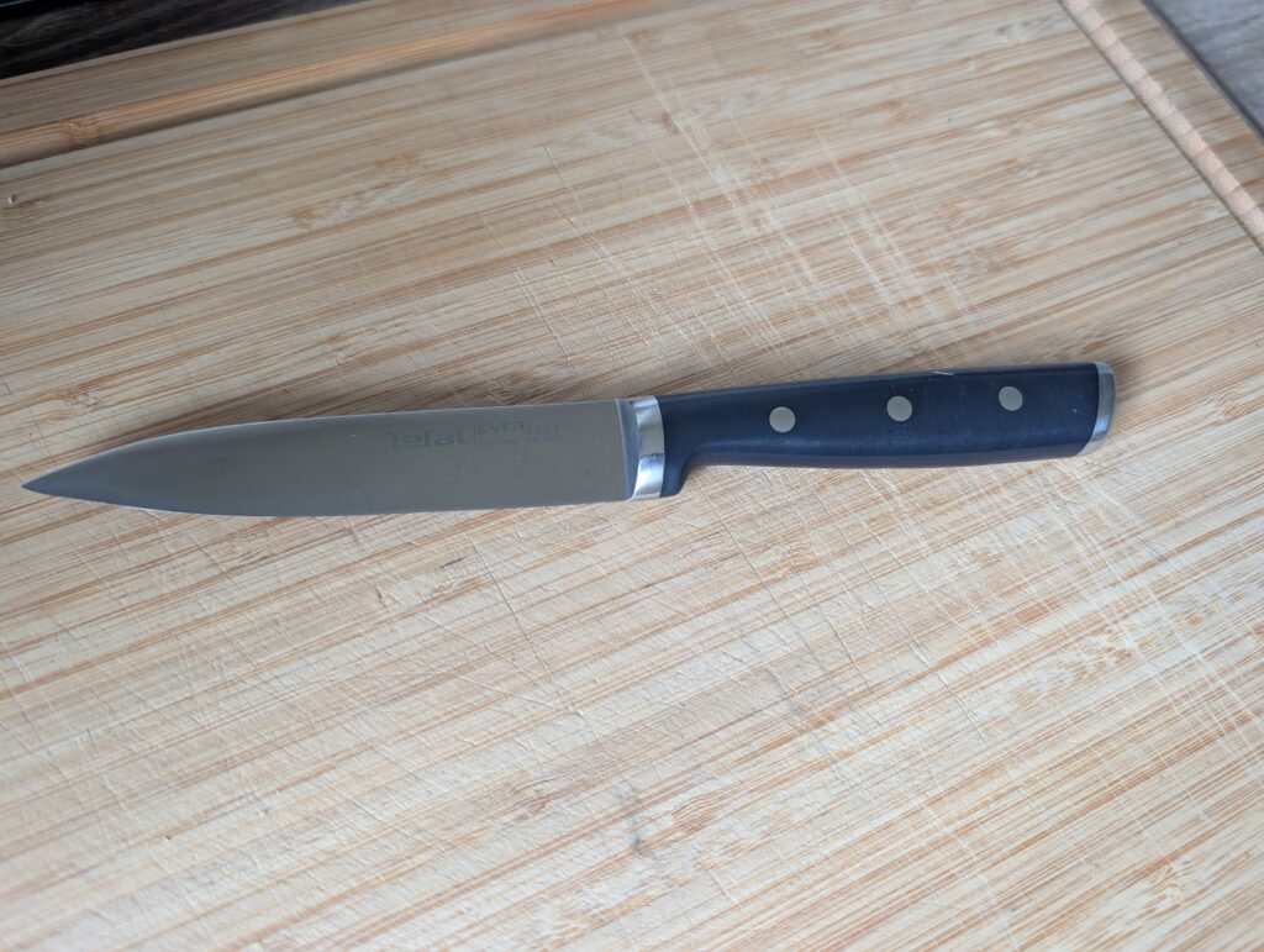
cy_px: 476
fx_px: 878
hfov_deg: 71.5
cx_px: 632
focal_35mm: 24
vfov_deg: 56.9
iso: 191
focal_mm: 6.9
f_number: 1.68
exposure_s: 1/98.3
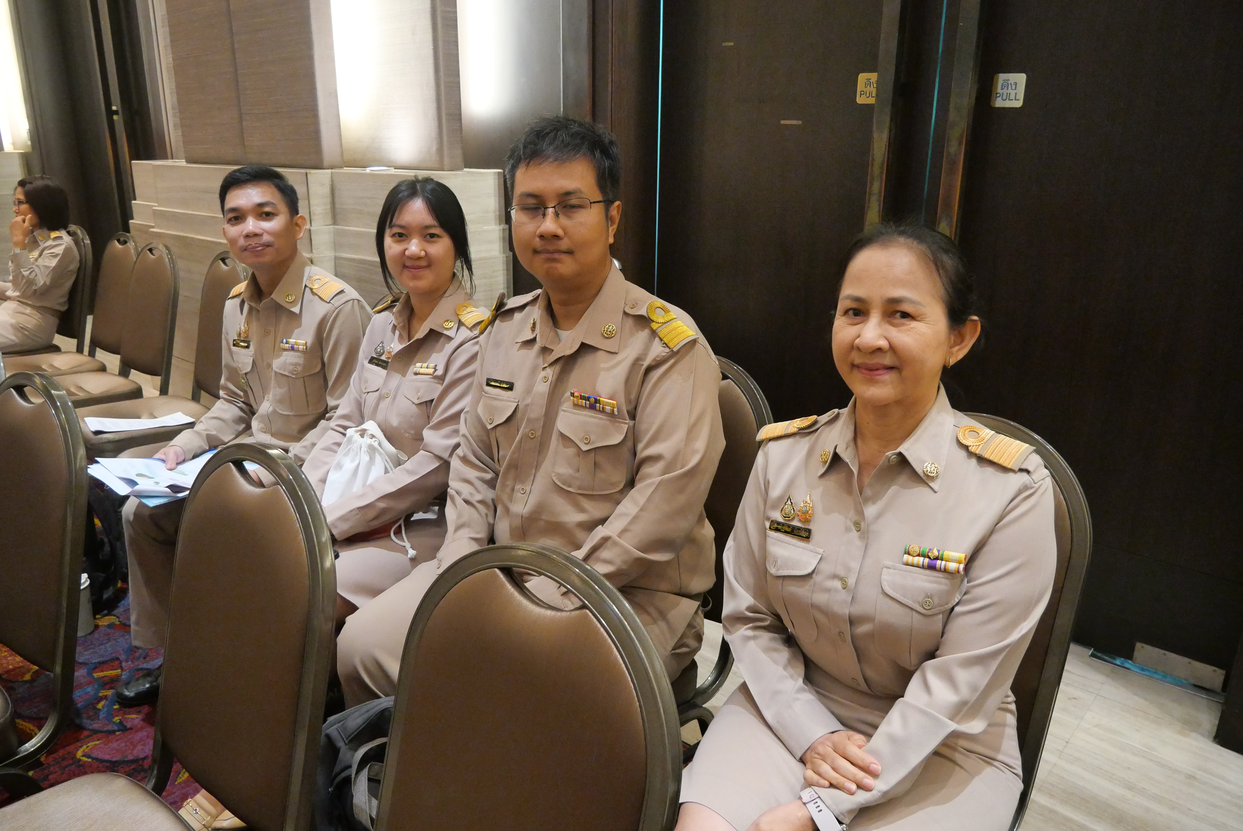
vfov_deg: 53.2
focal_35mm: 24
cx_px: 622
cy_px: 416
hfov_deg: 73.7
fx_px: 829
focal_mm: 12
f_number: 3.5
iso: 3200
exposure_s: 1/100
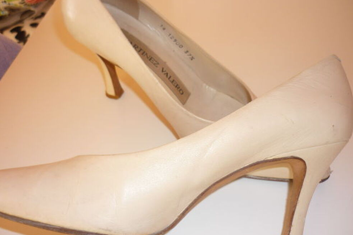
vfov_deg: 37.9
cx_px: 174
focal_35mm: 35
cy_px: 119
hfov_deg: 54.4
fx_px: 343
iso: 100
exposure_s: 1/30
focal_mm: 5.5
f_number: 2.8
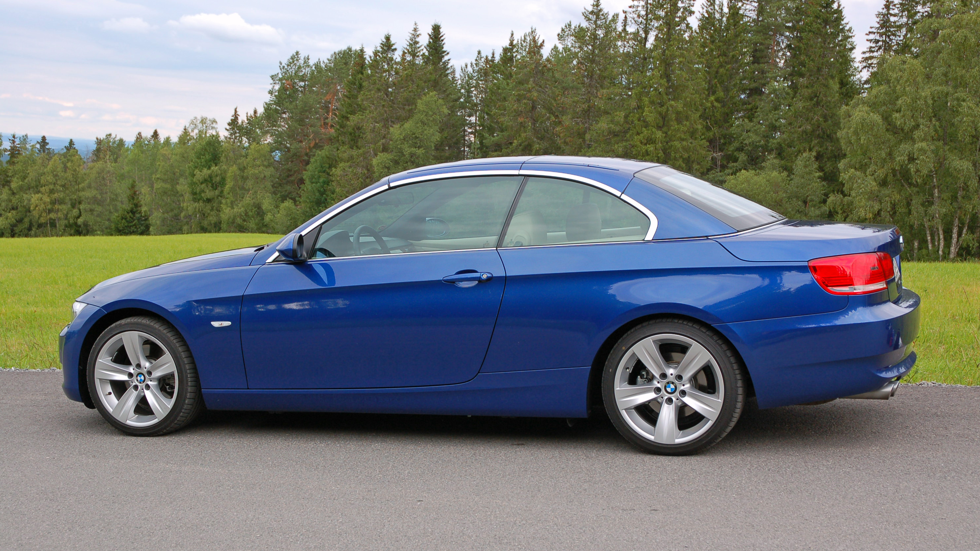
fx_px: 1403
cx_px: 493
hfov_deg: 38.5
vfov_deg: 22.2
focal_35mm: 54
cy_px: 300
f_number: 7.1
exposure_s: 1/160
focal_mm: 34
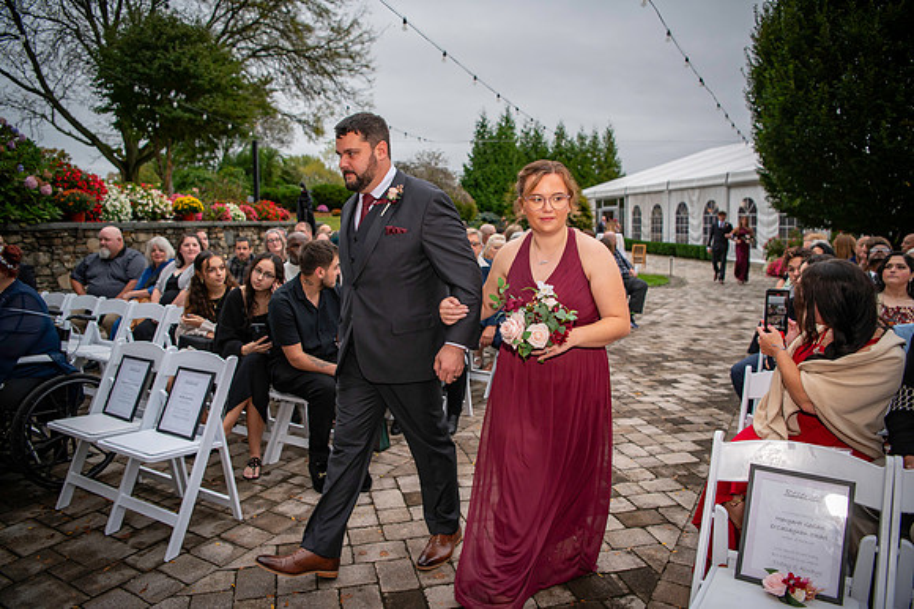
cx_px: 457
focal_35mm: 24
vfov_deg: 53.1
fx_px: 609
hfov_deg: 73.8
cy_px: 304
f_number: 2.8
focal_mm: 24
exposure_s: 1/1000
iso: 800
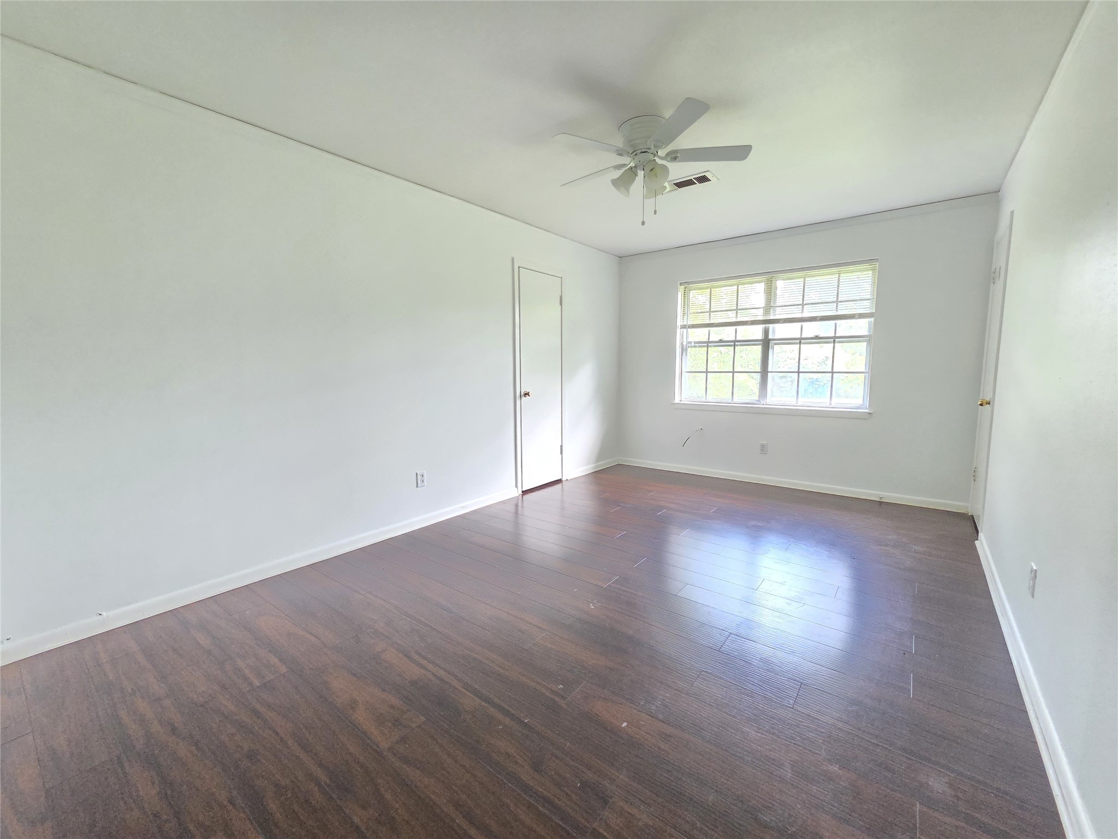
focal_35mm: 13
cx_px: 559
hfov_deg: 106.2
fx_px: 420
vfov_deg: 89.9
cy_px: 420
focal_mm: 2.2
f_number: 2.2
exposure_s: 1/60
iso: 800
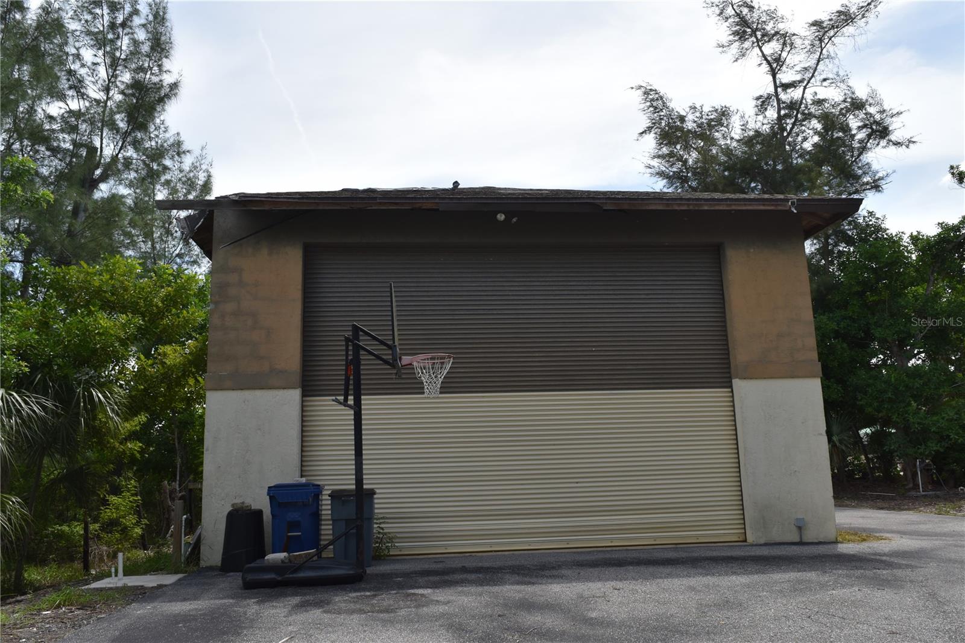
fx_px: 724
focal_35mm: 27
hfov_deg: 67.4
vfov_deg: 47.9
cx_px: 482
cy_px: 322
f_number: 9
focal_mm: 18
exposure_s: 1/200
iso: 100
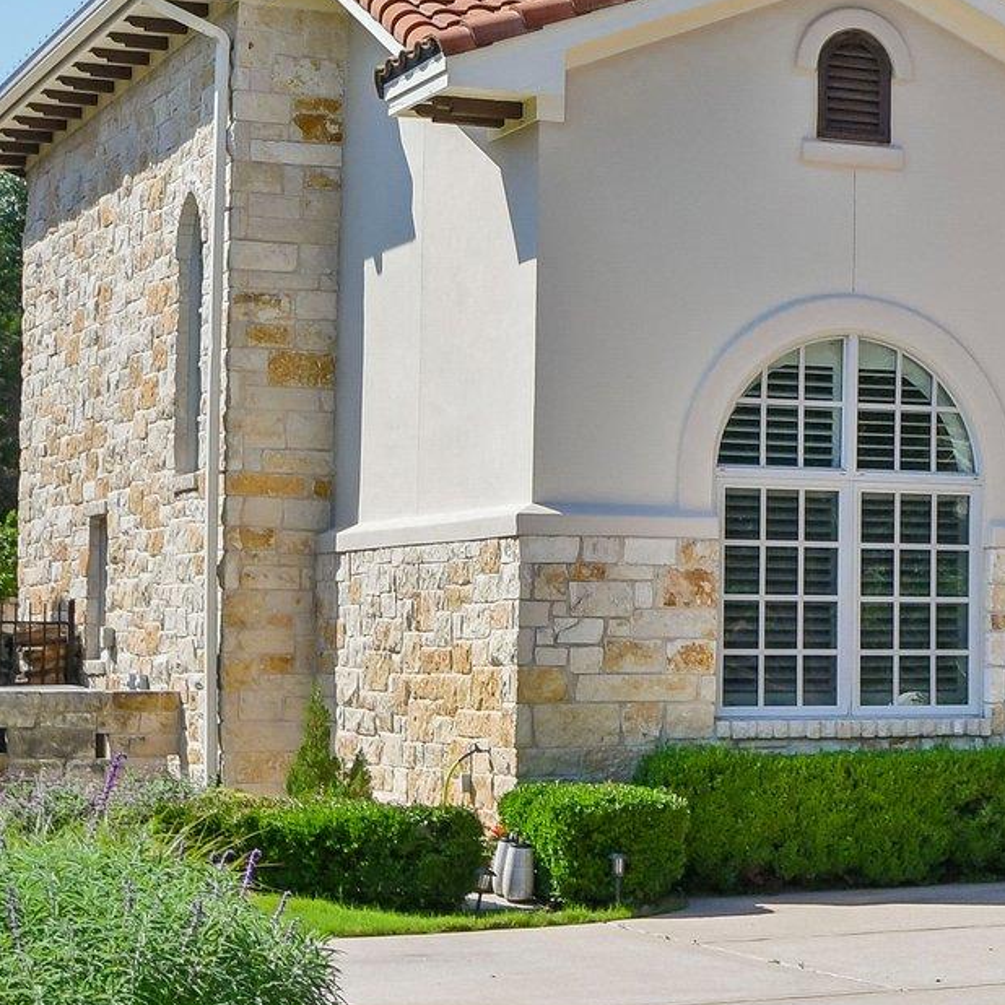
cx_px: 1403
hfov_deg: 17.2
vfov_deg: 18.7
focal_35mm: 93
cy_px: 415
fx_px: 3055
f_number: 8
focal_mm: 22
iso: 400
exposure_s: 1/800
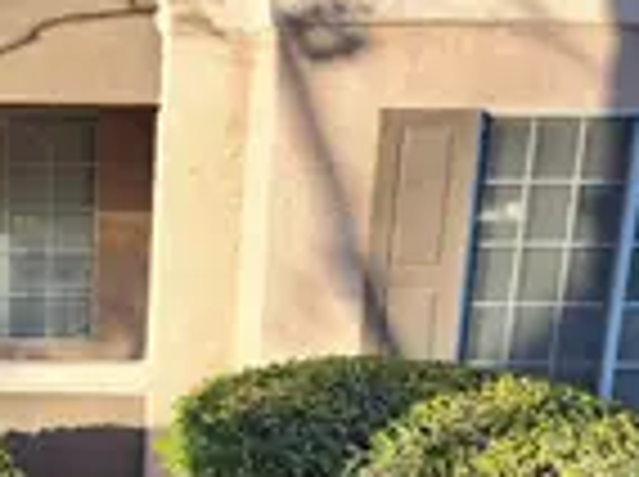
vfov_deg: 21.8
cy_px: 459
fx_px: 1198
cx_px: 45
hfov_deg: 28.5
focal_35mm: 65
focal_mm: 6.4
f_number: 1.8
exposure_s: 1/180
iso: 20
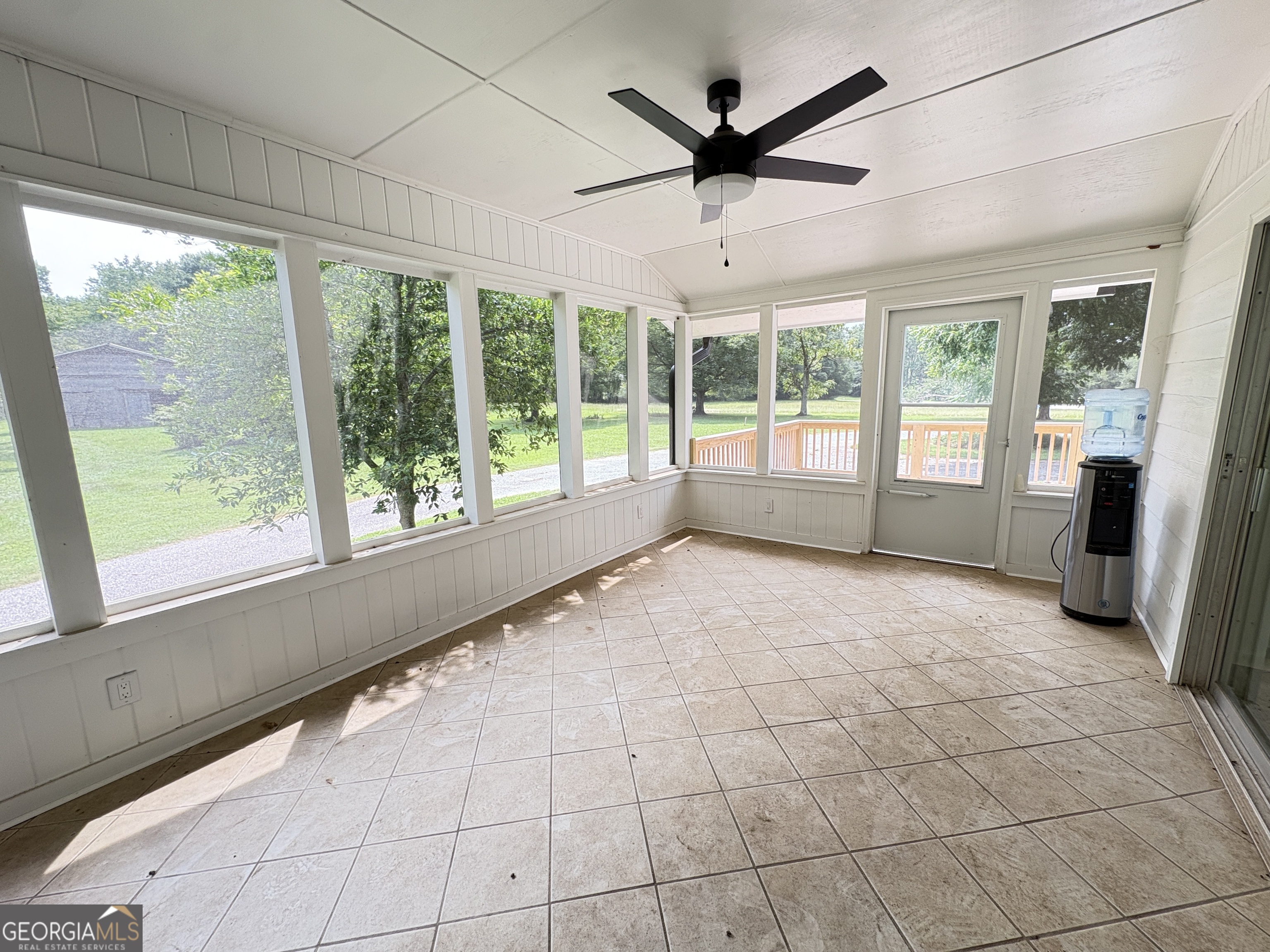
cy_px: 476
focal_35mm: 14
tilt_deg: -8.8
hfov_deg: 102.1
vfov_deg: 85.7
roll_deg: +1.8
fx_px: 514
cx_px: 635
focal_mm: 2.22
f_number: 2.2
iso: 80
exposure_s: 1/99
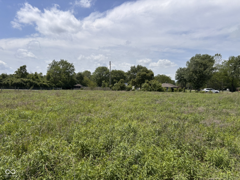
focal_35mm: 26
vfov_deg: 53.0
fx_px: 180
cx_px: 120
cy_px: 90
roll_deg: -2.1
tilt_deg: -1.4
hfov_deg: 67.3
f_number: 1.6
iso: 50
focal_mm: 5.96
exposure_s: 1/5076
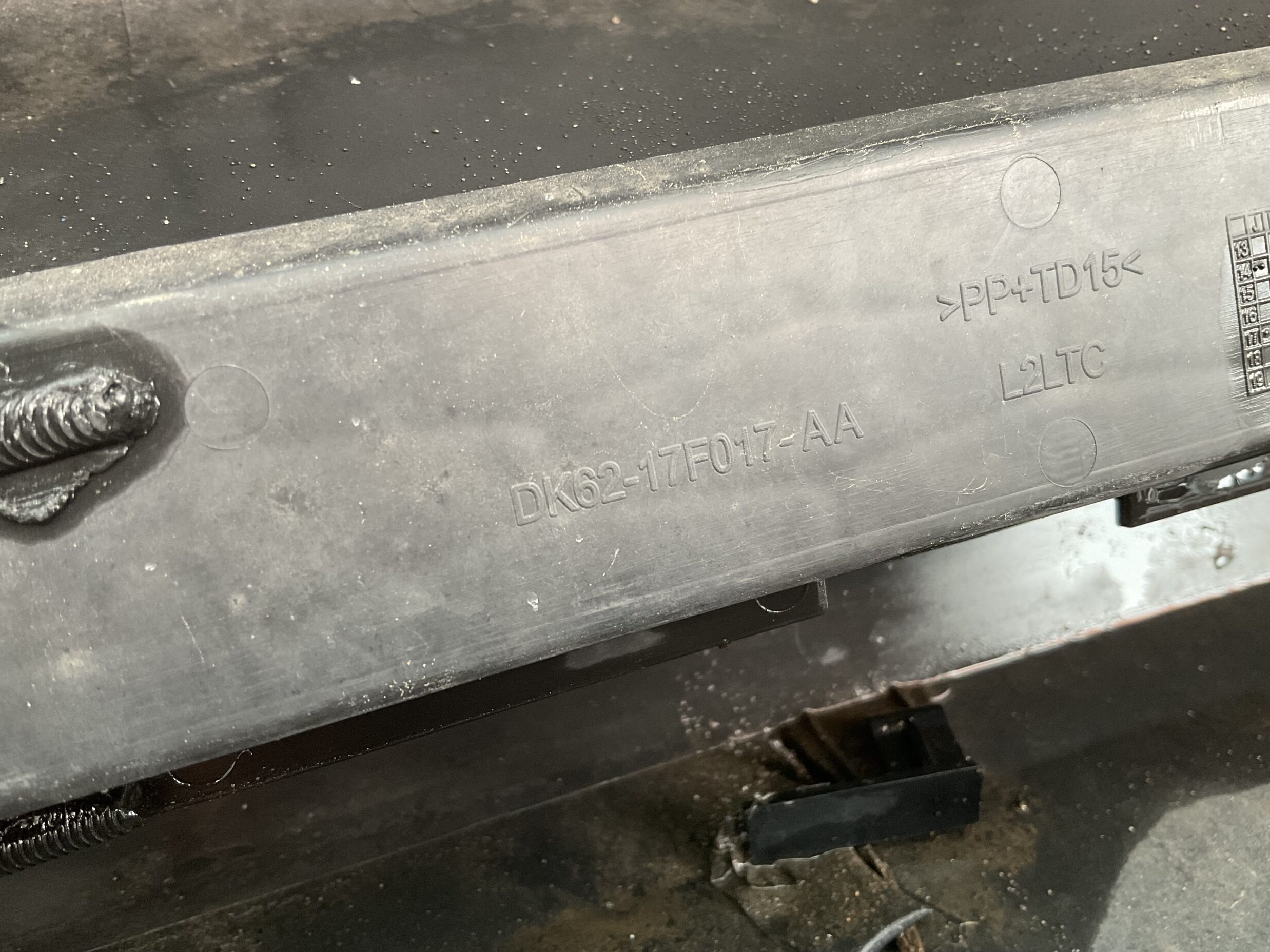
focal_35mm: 30
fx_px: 1101
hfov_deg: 60.0
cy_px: 461
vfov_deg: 46.8
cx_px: 625
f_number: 1.8
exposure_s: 1/60
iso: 50
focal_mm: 3
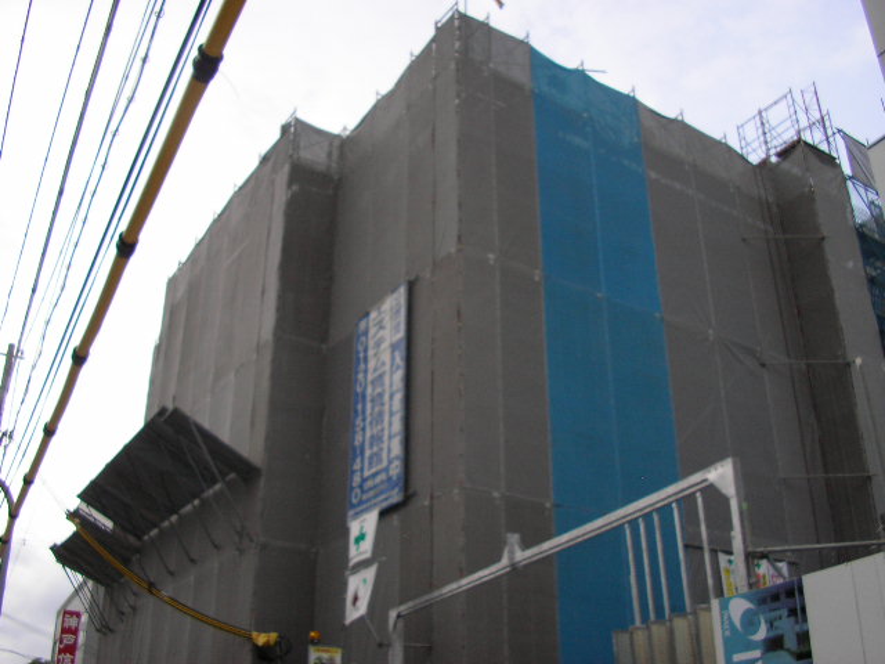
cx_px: 442
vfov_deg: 37.7
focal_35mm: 38
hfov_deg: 49.0
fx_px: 972
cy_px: 332
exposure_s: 1/236
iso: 71
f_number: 4.1
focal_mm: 5.8
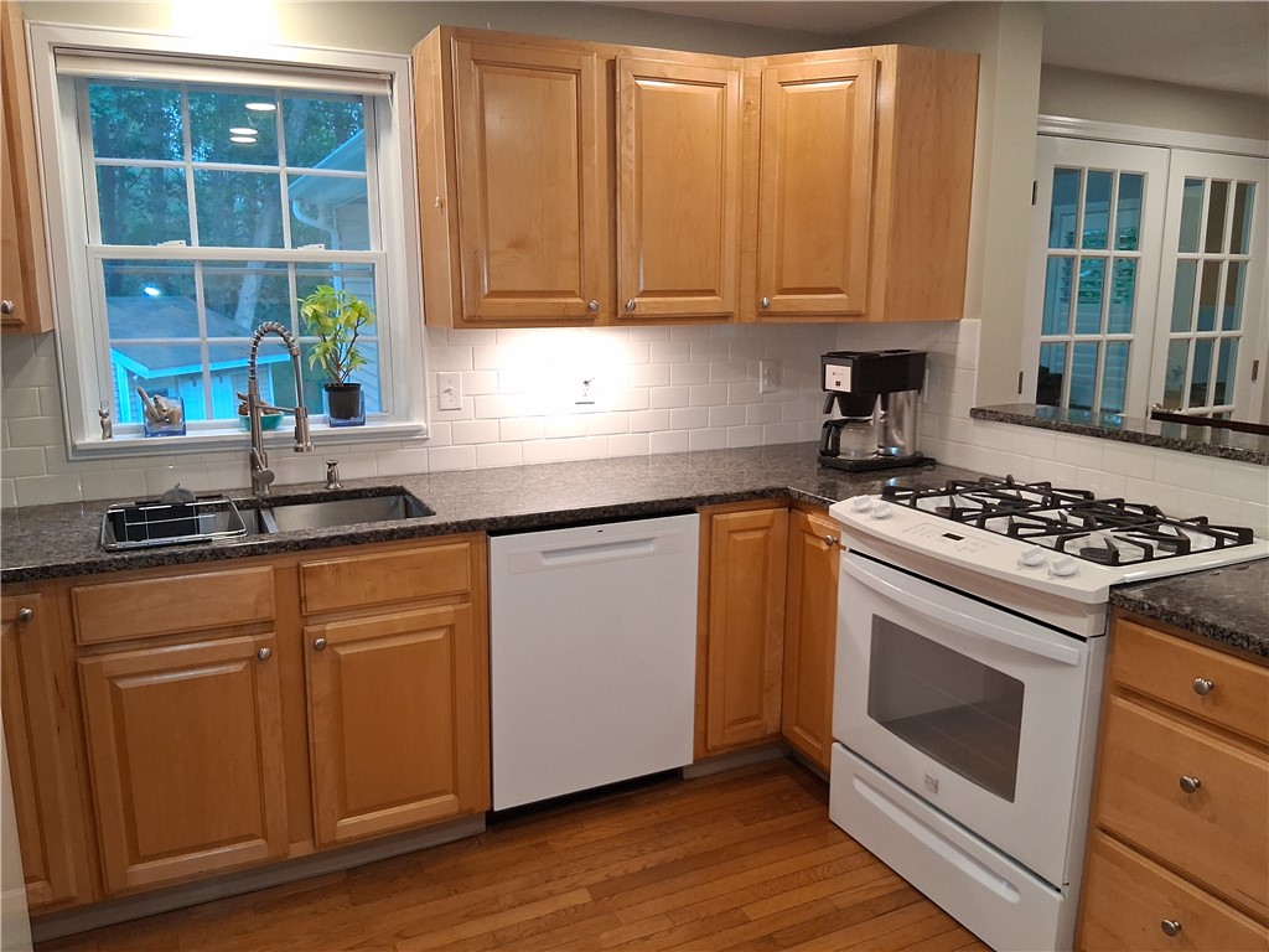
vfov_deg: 53.1
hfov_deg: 67.3
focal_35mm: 26
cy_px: 476
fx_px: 953
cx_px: 634
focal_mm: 3.98
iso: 320
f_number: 1.8
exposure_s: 1/120
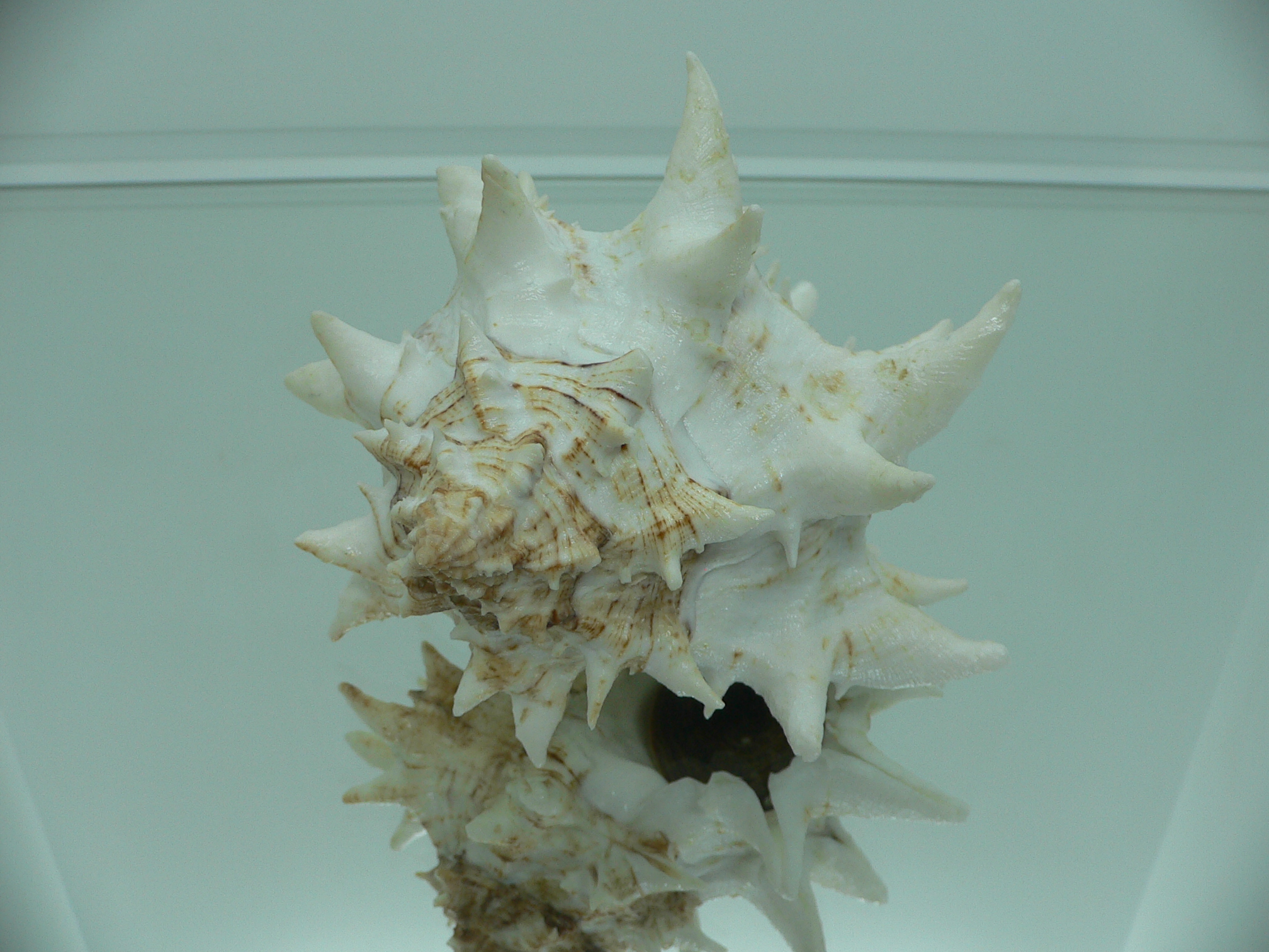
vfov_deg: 40.7
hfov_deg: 52.6
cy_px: 476
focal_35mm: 35
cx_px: 634
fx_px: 1283
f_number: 2.8
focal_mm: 4.6
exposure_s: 1/80
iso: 80
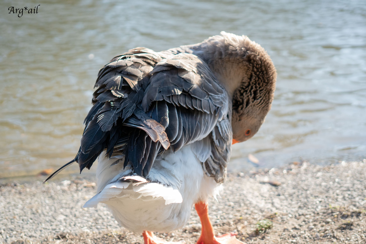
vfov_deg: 18.2
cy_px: 122
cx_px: 183
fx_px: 762
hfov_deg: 27.0
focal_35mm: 75
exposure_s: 1/4000
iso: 1000
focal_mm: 50
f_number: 2.8
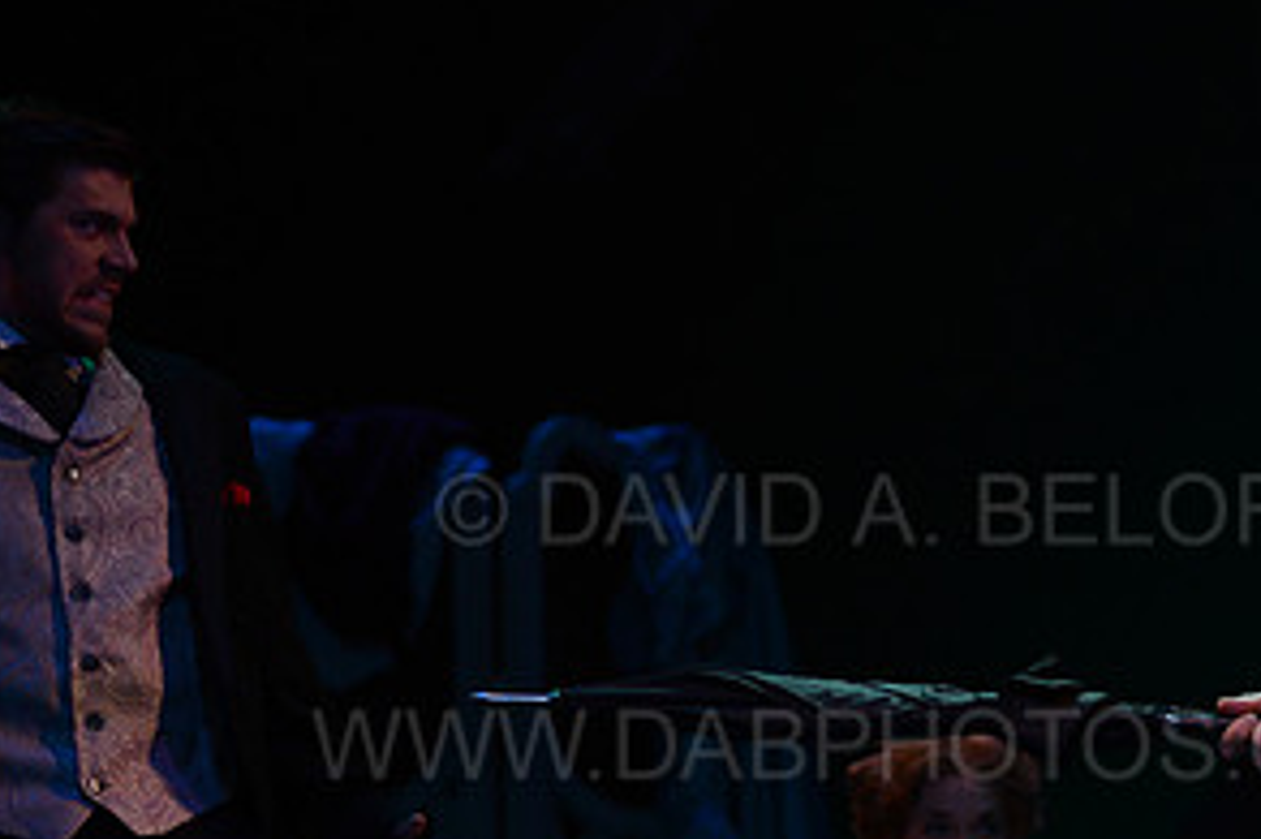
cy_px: 669
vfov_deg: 6.6
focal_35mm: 208
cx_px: 899
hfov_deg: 9.9
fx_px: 7281
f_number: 2.8
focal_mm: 105
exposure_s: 1/400
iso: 1600
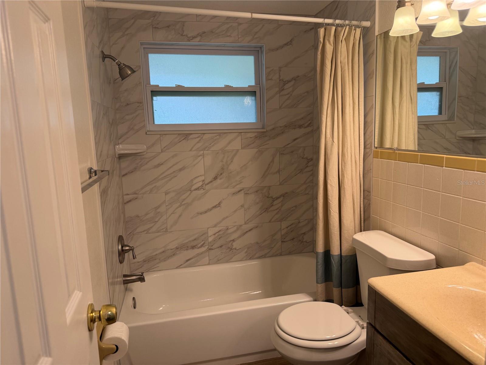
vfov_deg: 56.8
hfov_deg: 71.6
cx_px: 243
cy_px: 182
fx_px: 337
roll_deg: +1.4
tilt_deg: -8.3
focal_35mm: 24
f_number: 1.78
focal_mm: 6.76
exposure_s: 1/120
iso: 80
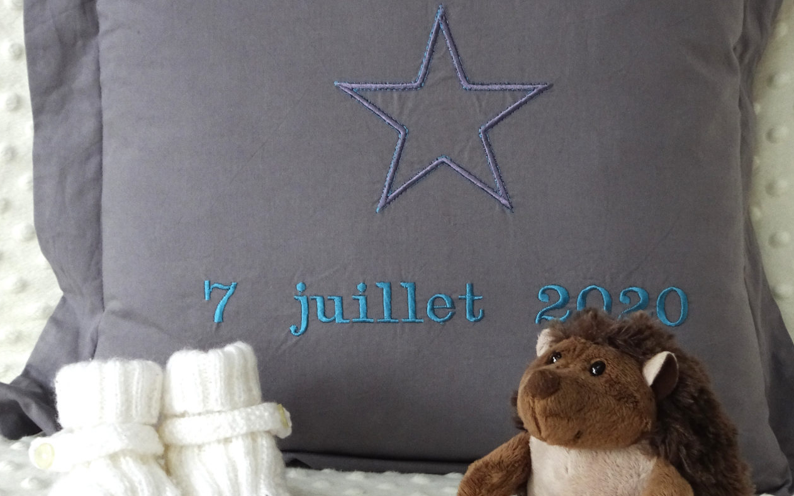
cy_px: 246
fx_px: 1861
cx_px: 433
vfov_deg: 15.2
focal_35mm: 86
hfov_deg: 24.1
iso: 160
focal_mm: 8.51
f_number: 4.5
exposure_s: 1/50
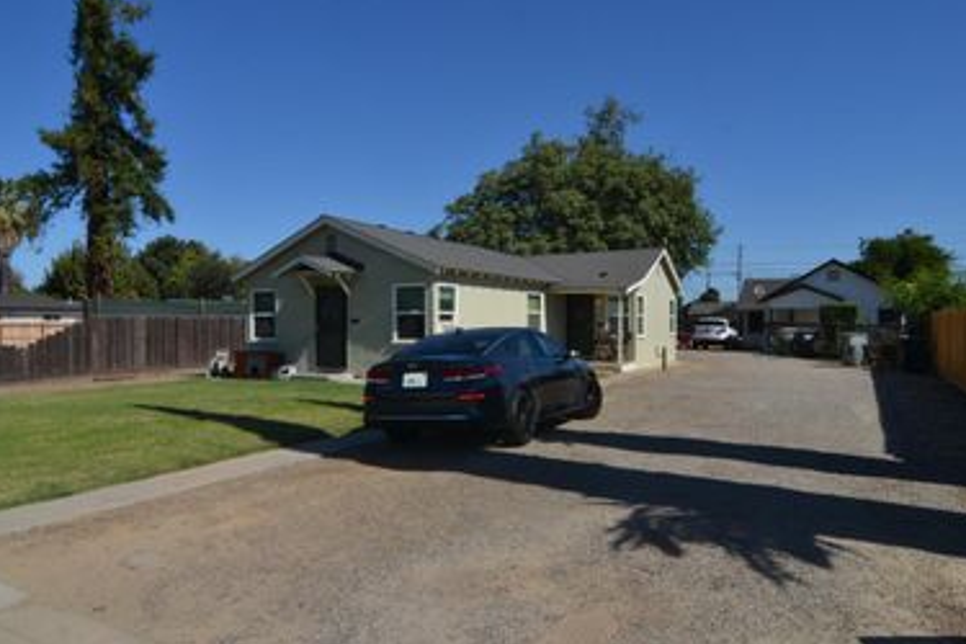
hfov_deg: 73.7
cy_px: 336
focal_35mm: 24
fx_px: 644
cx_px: 469
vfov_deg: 53.1
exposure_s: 1/200
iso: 100
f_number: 11
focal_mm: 12
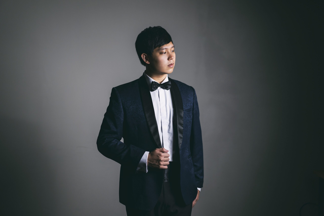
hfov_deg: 36.2
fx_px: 495
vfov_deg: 24.6
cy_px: 108
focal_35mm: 55
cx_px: 162
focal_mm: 55
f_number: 1.8
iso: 250
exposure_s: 1/250
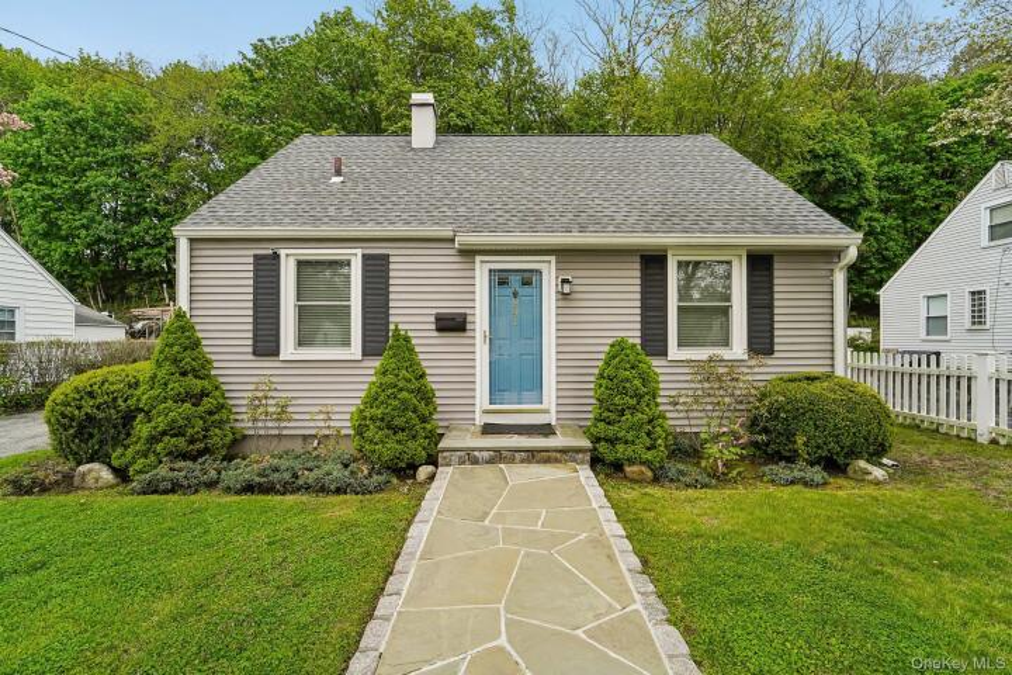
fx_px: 394
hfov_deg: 104.3
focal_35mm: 14
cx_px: 506
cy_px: 338
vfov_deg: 81.2
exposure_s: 1/100
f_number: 8
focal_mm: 14
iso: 400
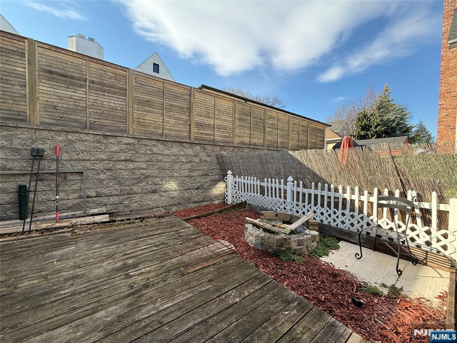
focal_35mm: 14
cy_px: 172
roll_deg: -0.7
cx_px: 228
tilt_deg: -1.2
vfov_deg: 85.7
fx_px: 185
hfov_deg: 102.1
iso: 64
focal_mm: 2.22
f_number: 2.2
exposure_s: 1/569
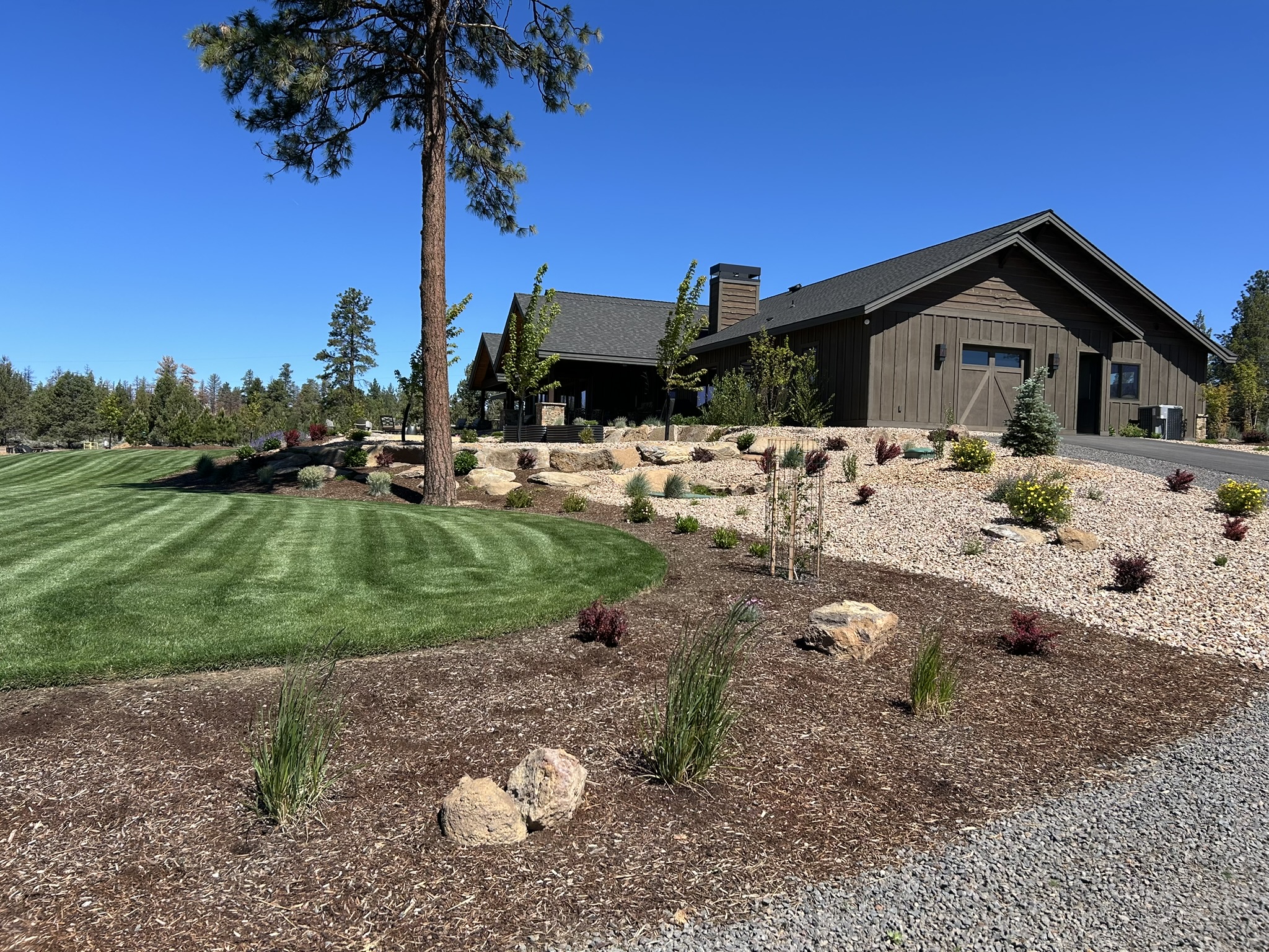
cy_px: 476
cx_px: 634
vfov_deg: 53.1
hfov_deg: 67.3
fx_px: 953
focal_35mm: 26
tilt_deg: -1.2
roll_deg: -1.8
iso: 50
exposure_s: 1/3257
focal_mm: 5.7
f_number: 1.5
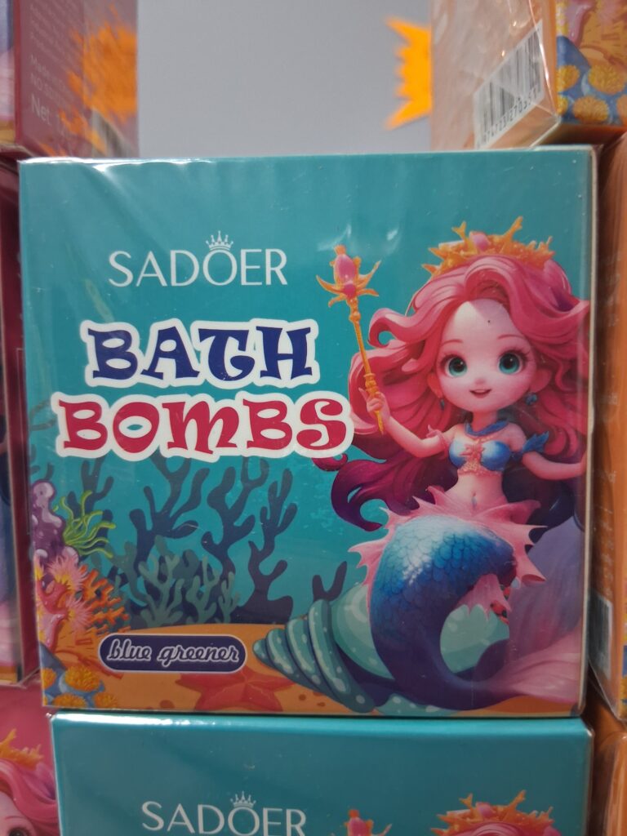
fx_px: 628
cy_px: 418
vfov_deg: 67.3
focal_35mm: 26
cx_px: 314
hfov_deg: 53.1
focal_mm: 3.98
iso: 500
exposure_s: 1/30
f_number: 1.8
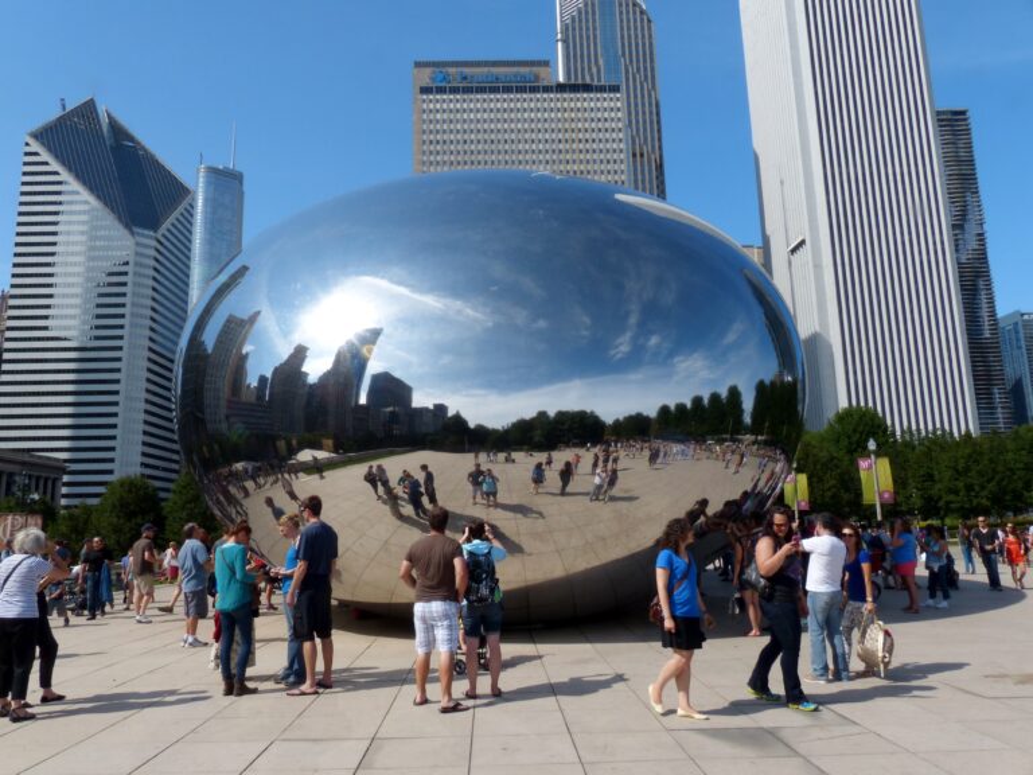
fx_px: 746
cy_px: 388
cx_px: 516
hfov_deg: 69.4
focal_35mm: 25
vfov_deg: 54.9
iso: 100
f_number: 8
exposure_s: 1/80
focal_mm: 4.5
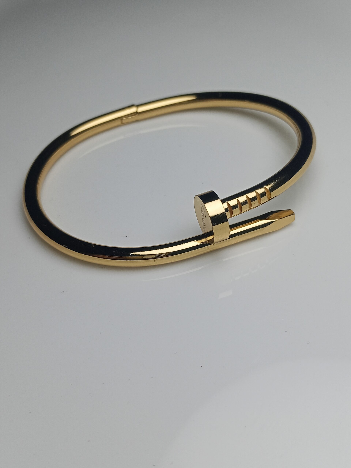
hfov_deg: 36.8
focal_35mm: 39
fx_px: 527
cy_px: 234
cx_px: 176
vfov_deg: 47.9
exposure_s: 1/488
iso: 64
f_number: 1.8
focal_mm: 3.98
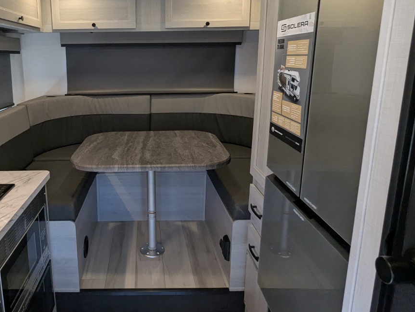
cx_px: 143
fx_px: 312
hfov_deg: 65.7
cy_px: 121
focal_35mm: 26
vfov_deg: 52.7
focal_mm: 2.35
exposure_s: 1/91.2
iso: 250
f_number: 2.2
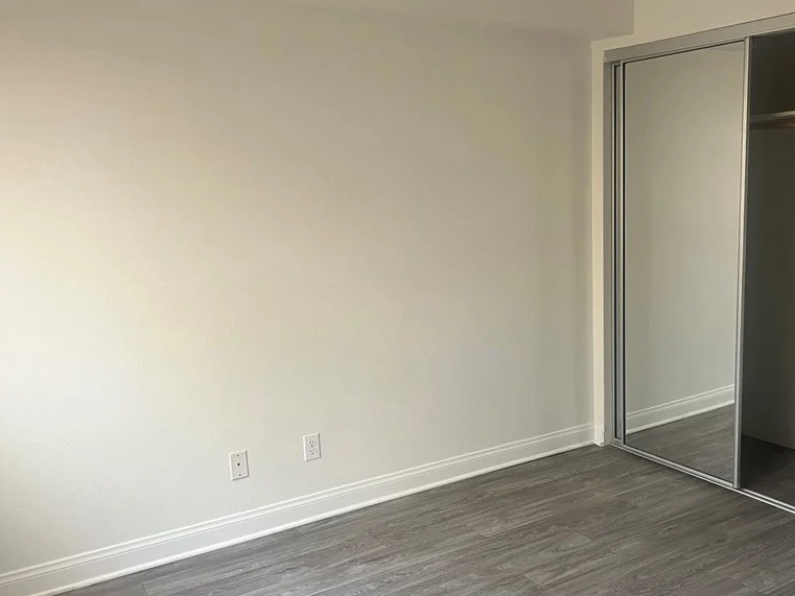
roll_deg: +1.5
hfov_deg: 51.7
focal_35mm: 35
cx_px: 523
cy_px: 344
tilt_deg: -10.8
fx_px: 804
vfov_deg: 40.6
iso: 160
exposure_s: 1/60
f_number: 1.6
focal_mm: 5.1
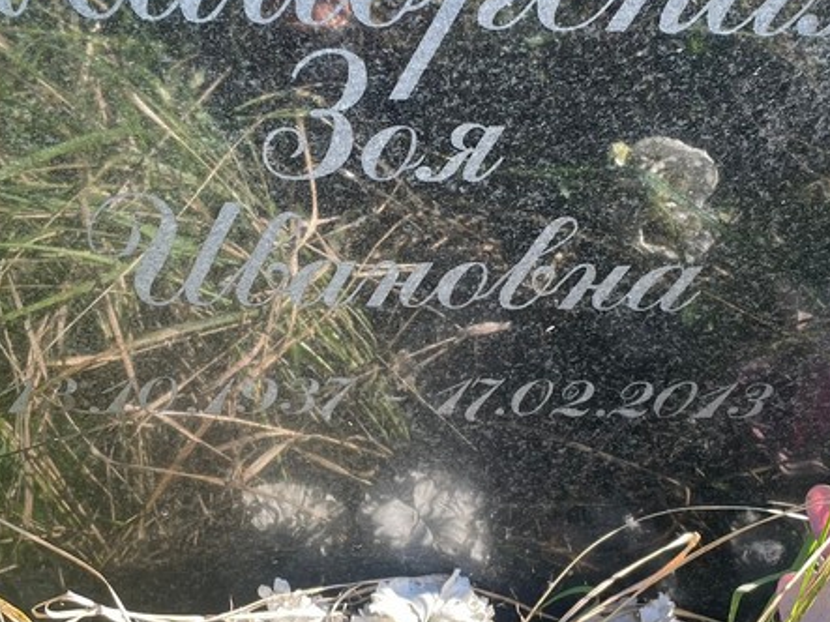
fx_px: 1127
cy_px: 204
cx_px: 440
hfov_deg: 40.4
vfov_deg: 30.6
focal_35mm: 47
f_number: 1.6
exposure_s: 1/216
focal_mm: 4.2
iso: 32
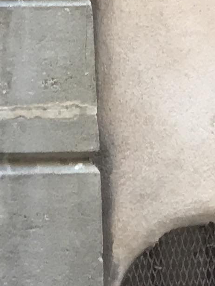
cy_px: -431
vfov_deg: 9.2
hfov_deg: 6.9
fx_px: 1572
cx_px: -473
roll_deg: +0.3
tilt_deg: +4.9
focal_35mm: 190
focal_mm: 4.15
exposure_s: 1/50
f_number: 2.2
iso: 32
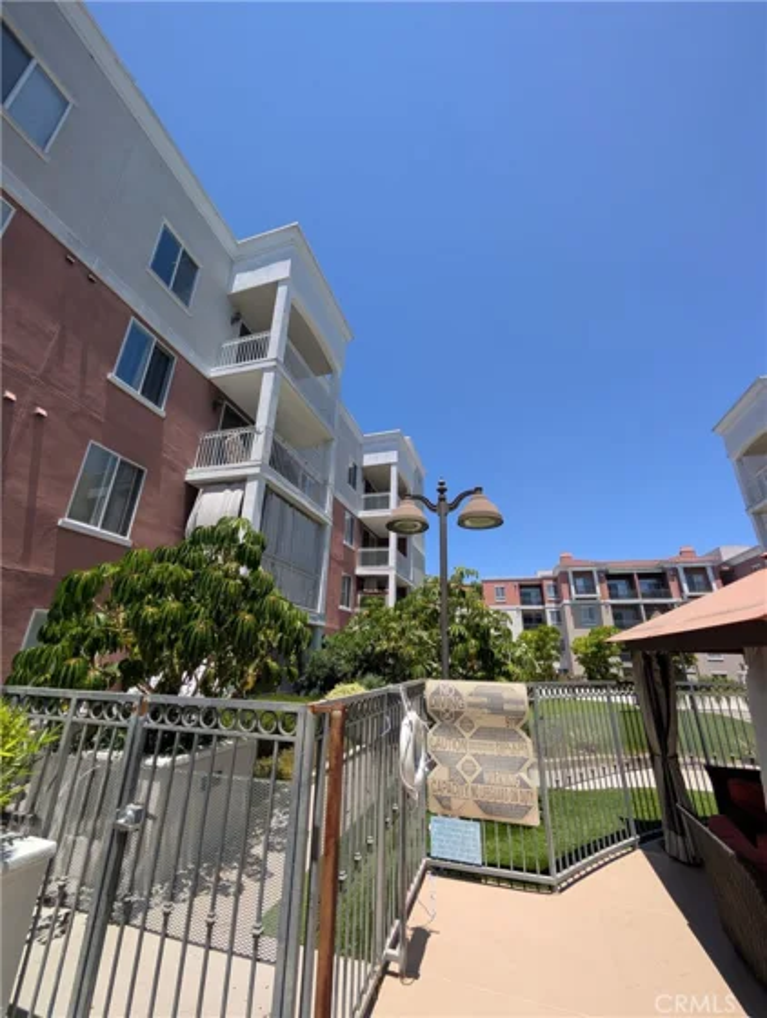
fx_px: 353
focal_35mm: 12
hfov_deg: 94.7
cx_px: 384
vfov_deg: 110.4
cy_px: 509
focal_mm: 2.02
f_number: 1.7
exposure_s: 1/2786
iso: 57
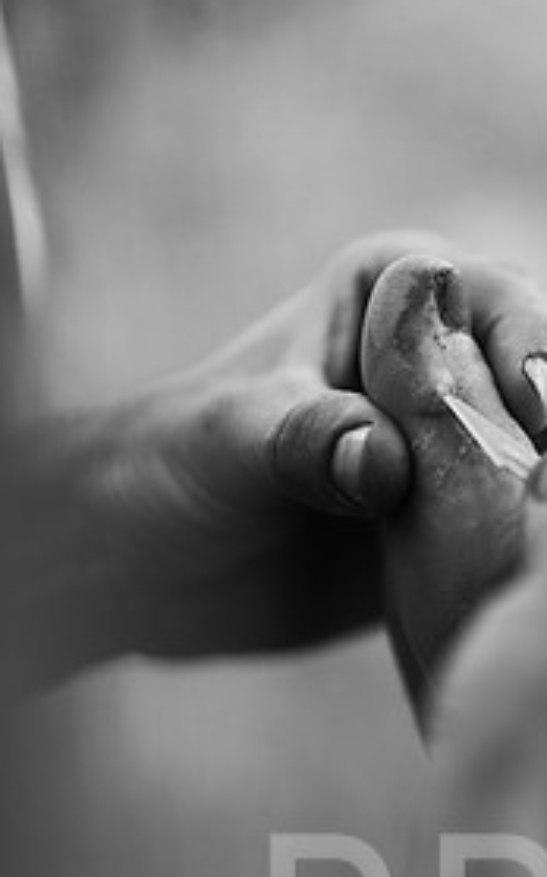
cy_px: 558
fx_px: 2652
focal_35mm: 111
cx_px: 693
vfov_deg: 18.7
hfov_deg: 11.5
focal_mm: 50
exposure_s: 1/2000
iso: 100
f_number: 1.4
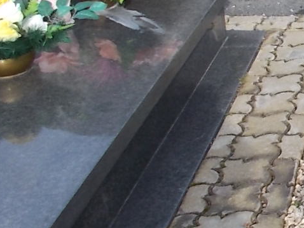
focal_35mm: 87
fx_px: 764
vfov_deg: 17.0
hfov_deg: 19.3
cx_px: 470
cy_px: 81
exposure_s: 1/400
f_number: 3.2
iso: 80
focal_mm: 4.6
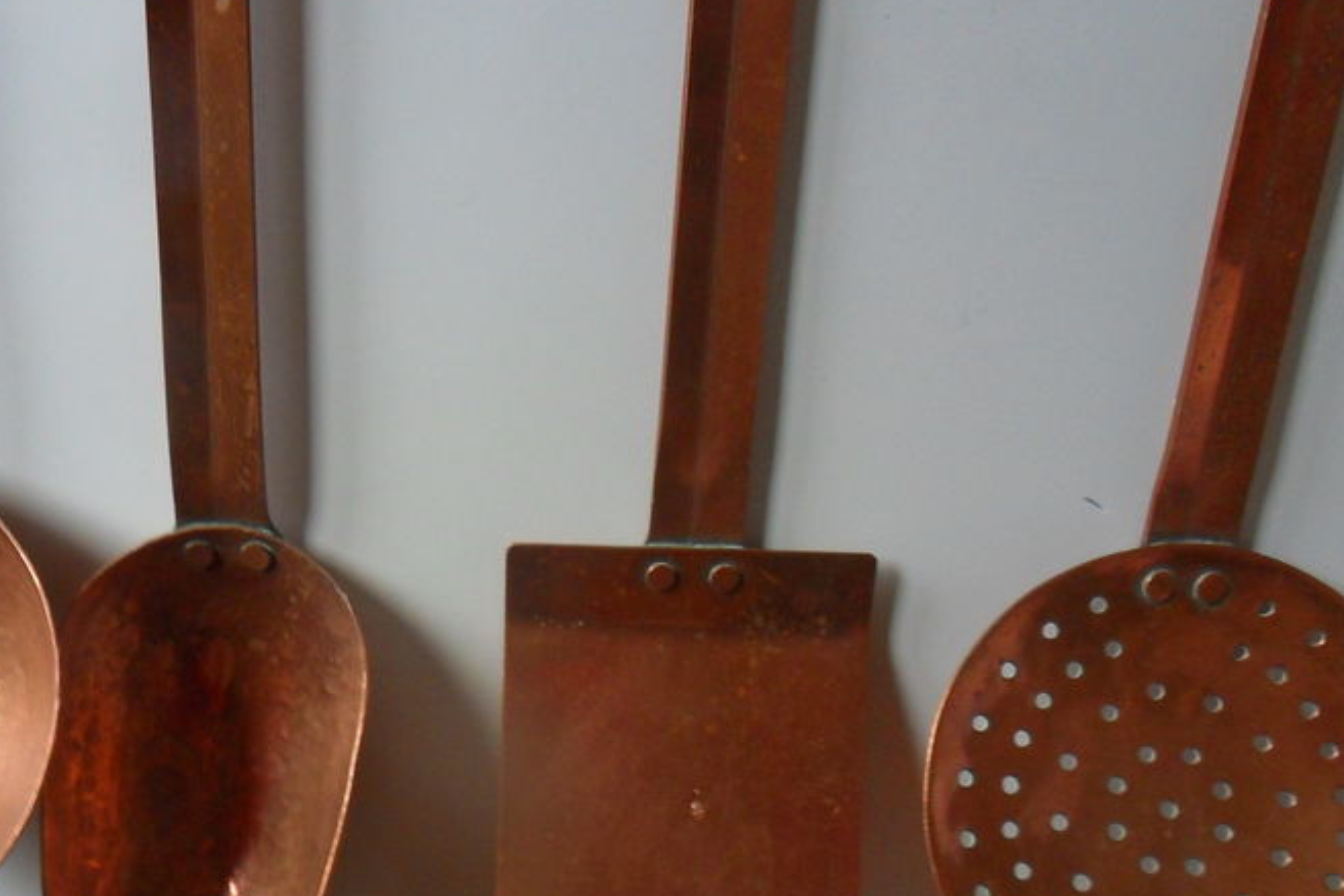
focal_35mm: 38
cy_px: 577
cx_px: 473
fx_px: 1419
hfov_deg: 50.0
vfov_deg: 34.8
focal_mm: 4.2
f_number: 3.3
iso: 200
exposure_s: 1/30
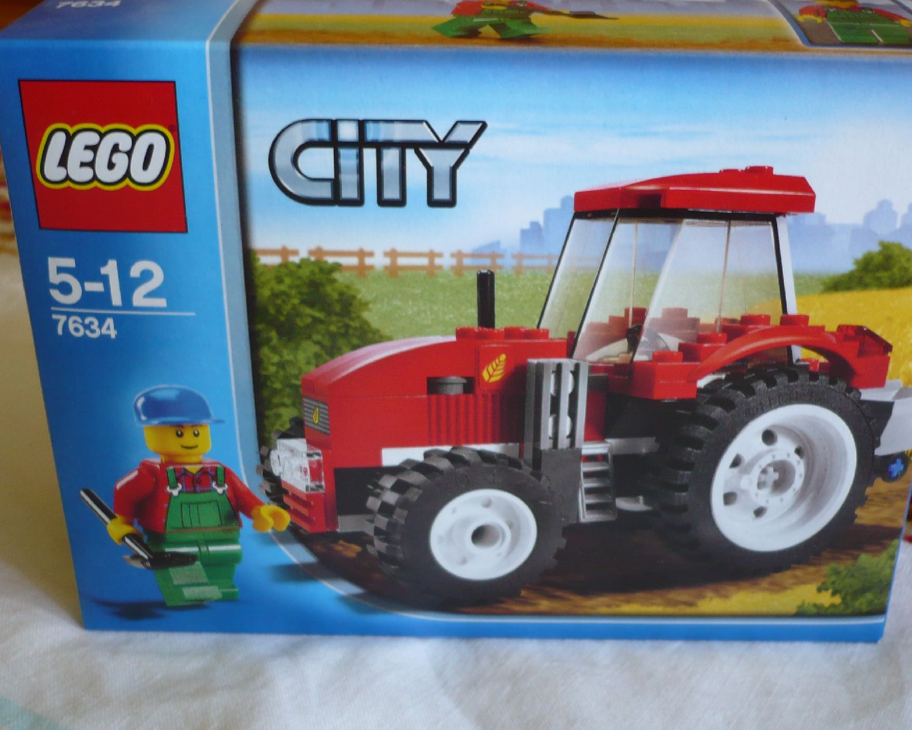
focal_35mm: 44
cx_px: 490
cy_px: 332
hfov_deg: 42.0
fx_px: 1188
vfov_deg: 34.1
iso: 125
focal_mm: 5.8
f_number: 2.8
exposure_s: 1/30
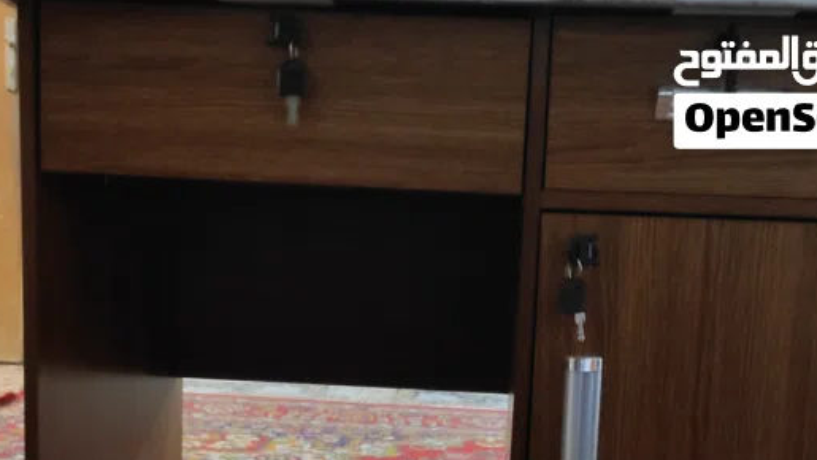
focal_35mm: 23
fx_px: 498
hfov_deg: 78.6
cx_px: 435
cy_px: 378
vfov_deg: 46.5
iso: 767
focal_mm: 4.74
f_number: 1.79
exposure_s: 1/20
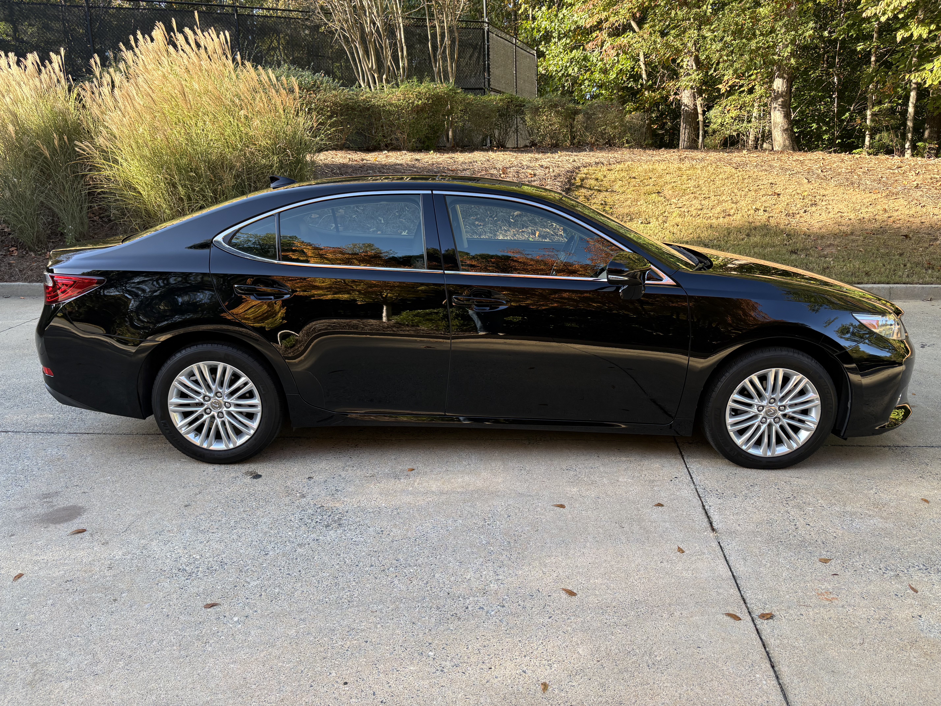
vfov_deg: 53.1
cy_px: 353
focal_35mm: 26
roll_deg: +2.6
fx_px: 707
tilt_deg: -14.0
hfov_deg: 67.3
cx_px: 470
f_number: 1.6
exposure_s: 1/254
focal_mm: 5.96
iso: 50
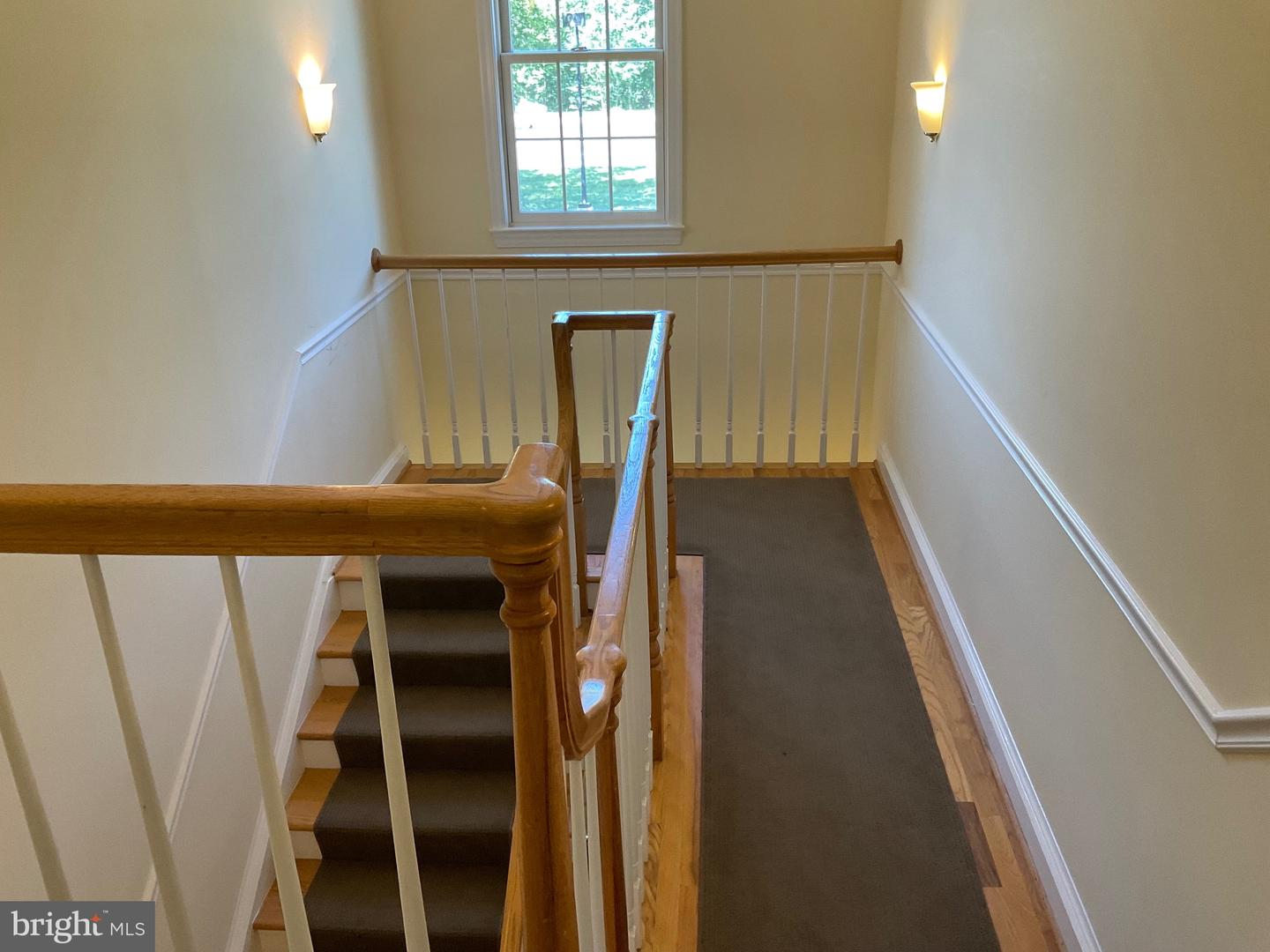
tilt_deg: -22.6
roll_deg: +1.5
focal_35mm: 29
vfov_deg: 48.2
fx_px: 1064
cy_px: 476
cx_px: 635
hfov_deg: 61.7
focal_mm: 3
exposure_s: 1/60
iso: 100
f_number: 1.8
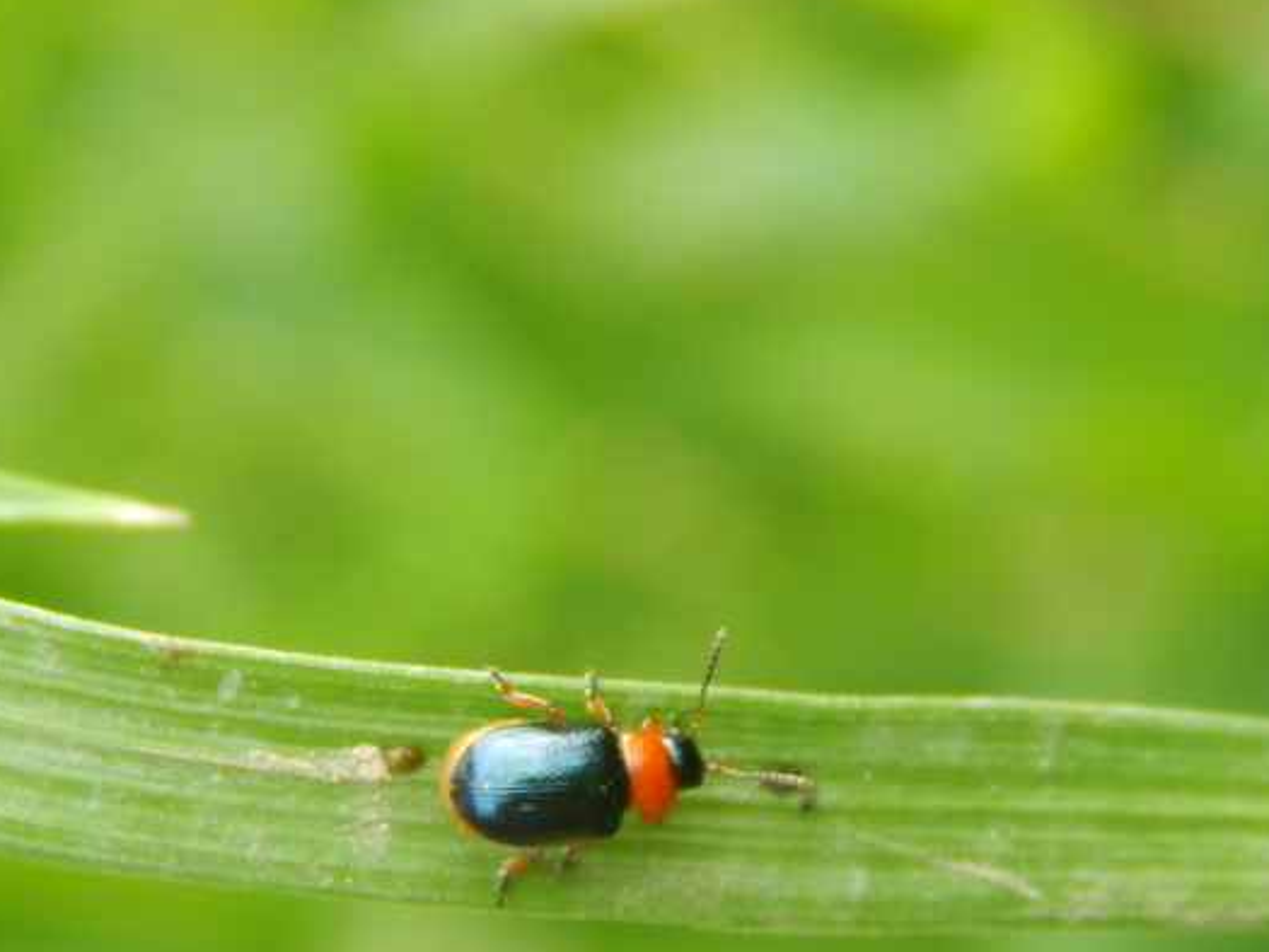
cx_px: 591
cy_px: 747
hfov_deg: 7.6
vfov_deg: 5.7
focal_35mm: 260
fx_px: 9534
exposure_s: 1/50
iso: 125
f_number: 5.1
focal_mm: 28.7
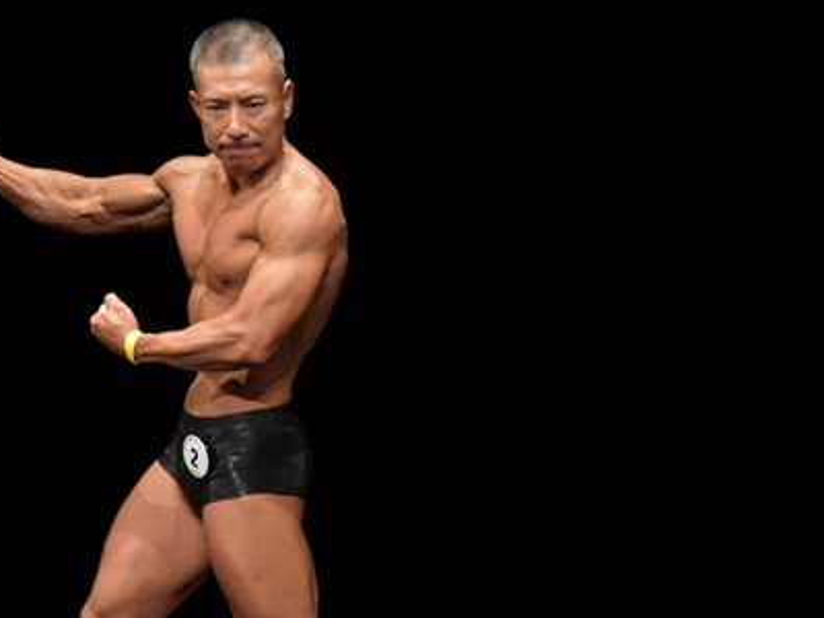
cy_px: 457
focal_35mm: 559
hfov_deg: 3.5
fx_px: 13306
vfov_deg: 2.7
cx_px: 306
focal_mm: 200
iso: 3200
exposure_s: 1/400
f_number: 5.6
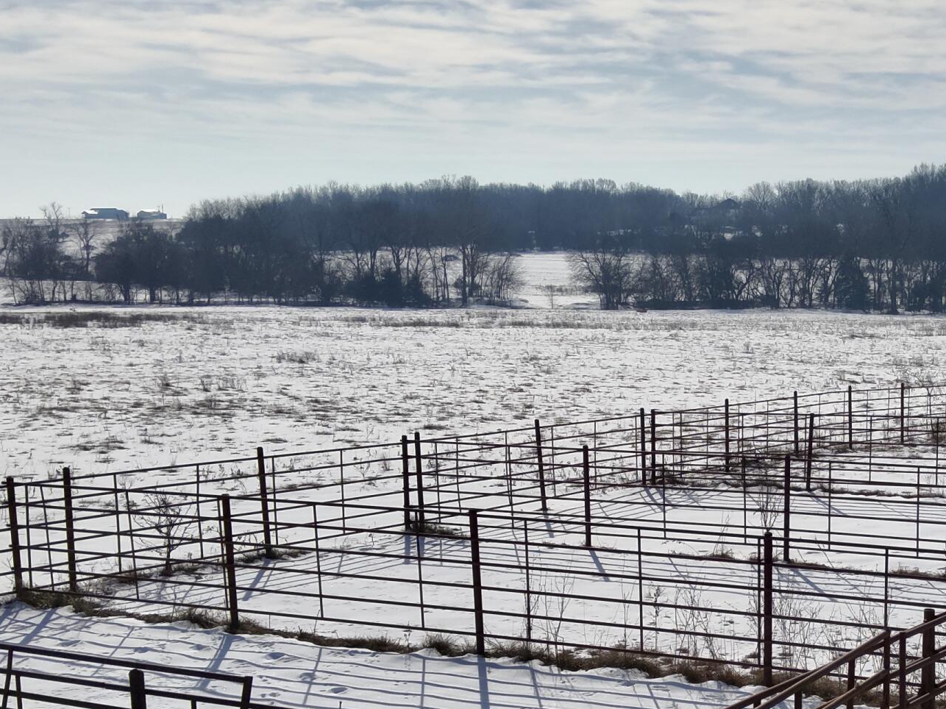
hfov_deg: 33.1
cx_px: 799
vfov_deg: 25.7
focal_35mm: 56
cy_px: 546
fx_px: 1530
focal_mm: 4.4
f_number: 2.8
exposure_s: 1/3000
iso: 100
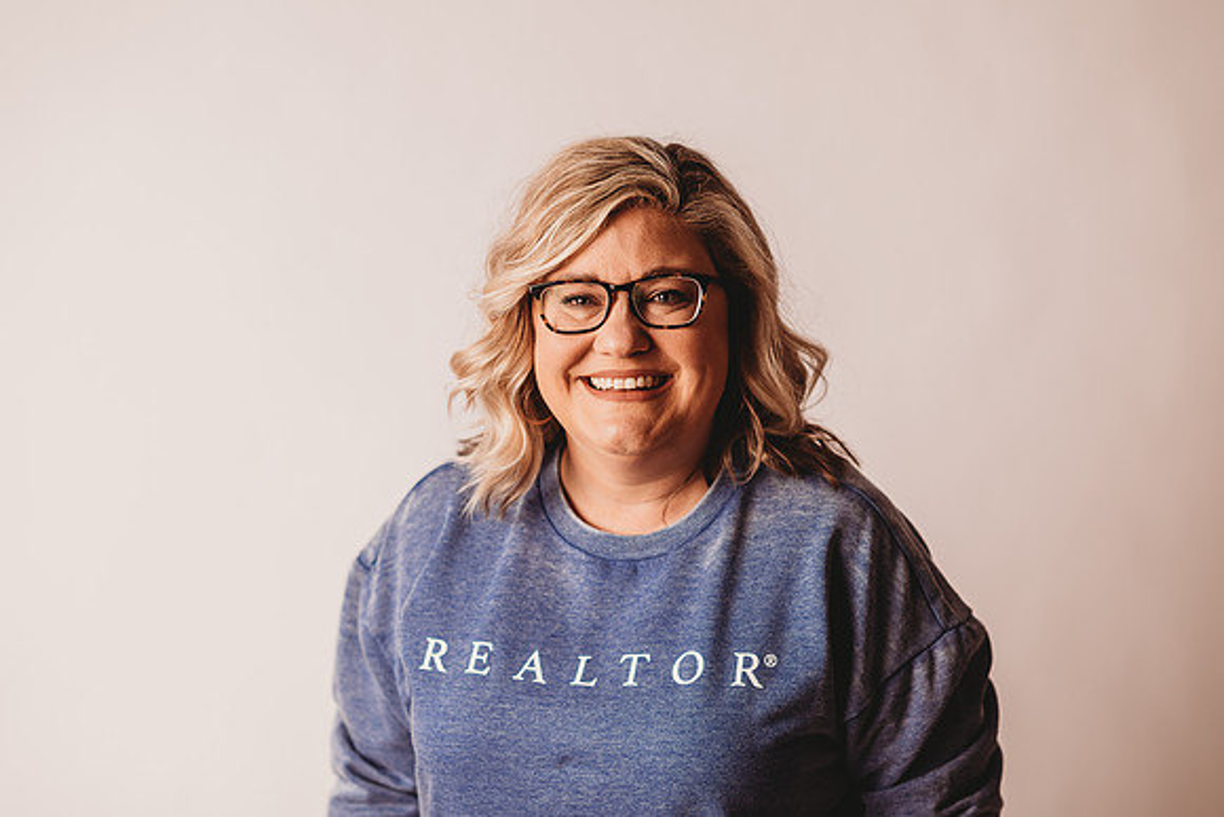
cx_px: 612
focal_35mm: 85
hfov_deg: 23.9
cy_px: 408
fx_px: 2891
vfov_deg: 16.1
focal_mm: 85
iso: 100
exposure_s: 1/160
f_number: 2.5
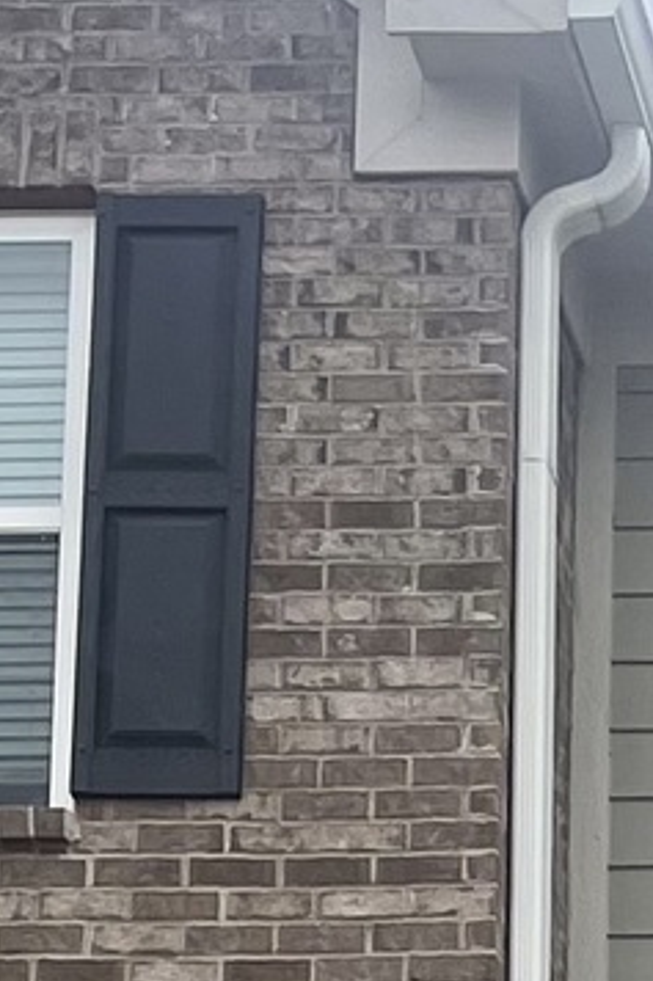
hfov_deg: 7.2
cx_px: 1780
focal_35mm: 175
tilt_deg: +12.2
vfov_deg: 9.8
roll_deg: +2.2
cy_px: 2637
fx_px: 4766
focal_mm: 4.2
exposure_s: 1/1949
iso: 32
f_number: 1.6
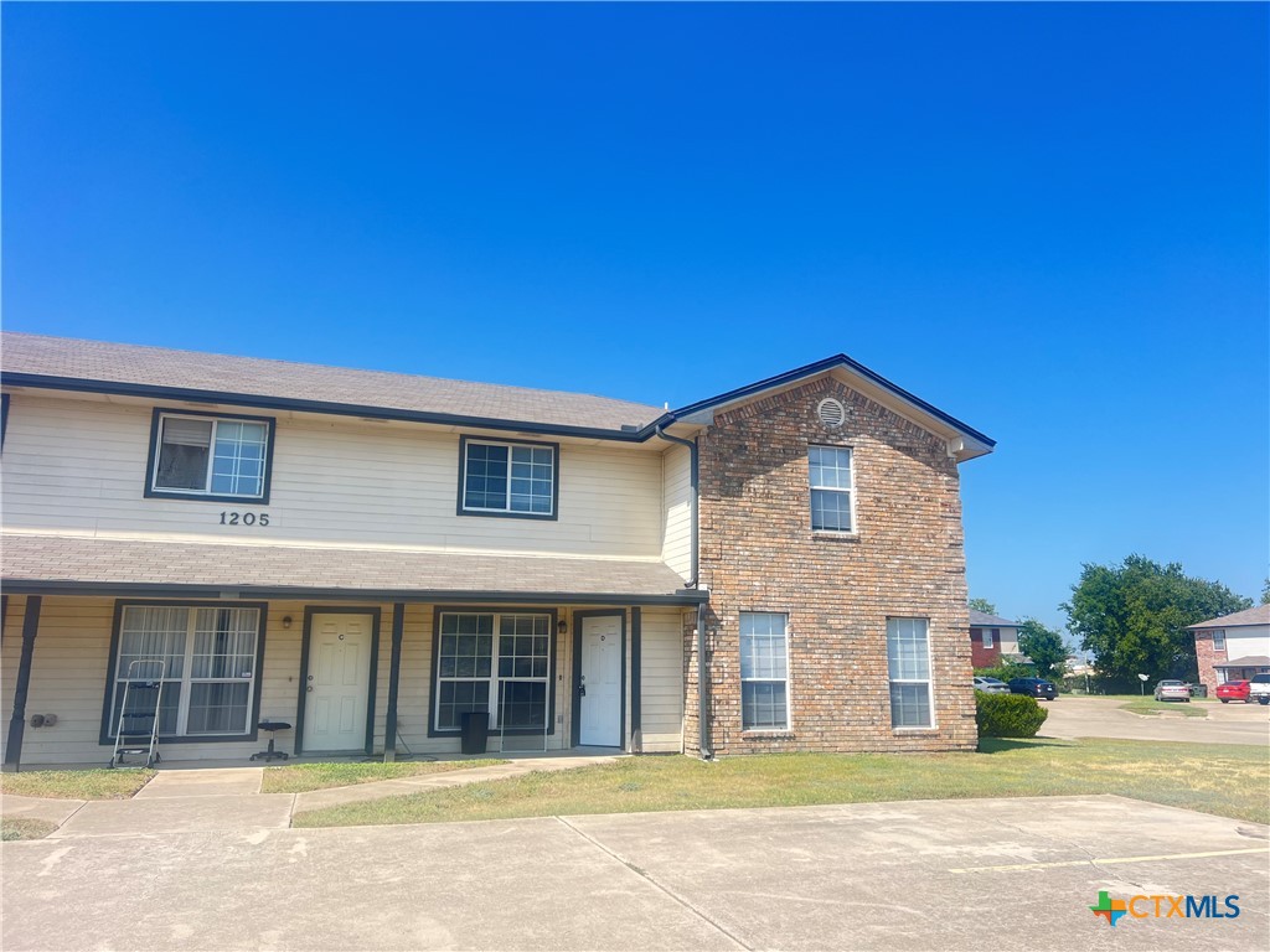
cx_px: 635
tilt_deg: +11.4
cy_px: 476
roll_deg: +0.4
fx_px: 954
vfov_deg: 53.1
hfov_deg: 67.3
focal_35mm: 26
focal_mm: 5.7
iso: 50
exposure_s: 1/1553
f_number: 1.5
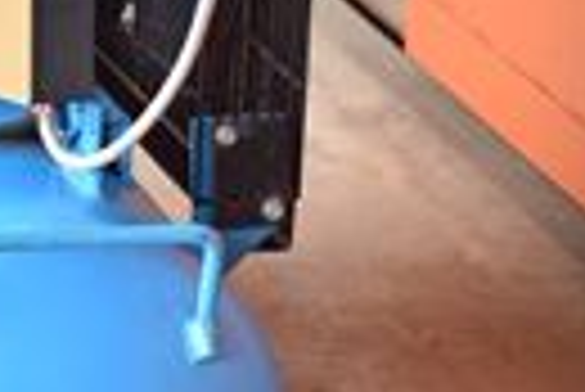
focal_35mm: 358
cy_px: 0
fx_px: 5824
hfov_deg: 5.7
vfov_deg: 3.8
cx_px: -76
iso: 1250
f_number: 6.3
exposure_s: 1/400
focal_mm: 62
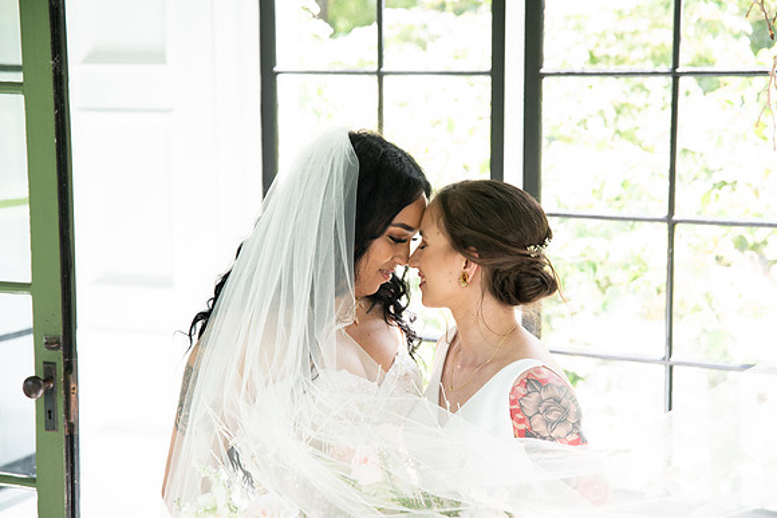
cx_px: 388
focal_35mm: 70
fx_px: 1511
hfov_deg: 28.8
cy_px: 259
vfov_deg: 19.5
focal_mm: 70
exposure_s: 1/320
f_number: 4
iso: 1000
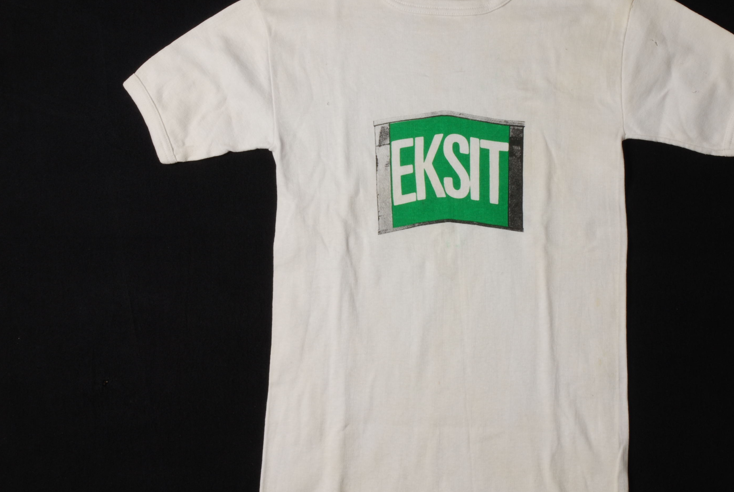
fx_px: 1449
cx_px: 442
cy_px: 244
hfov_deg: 28.3
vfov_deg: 19.2
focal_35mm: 71
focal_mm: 34
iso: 100
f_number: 20
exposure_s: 1/15
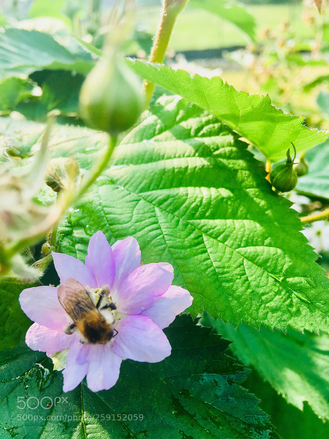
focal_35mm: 29
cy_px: 220
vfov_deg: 61.7
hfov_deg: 48.2
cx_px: 164
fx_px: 367
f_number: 2.2
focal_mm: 4.15
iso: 25
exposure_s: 1/516
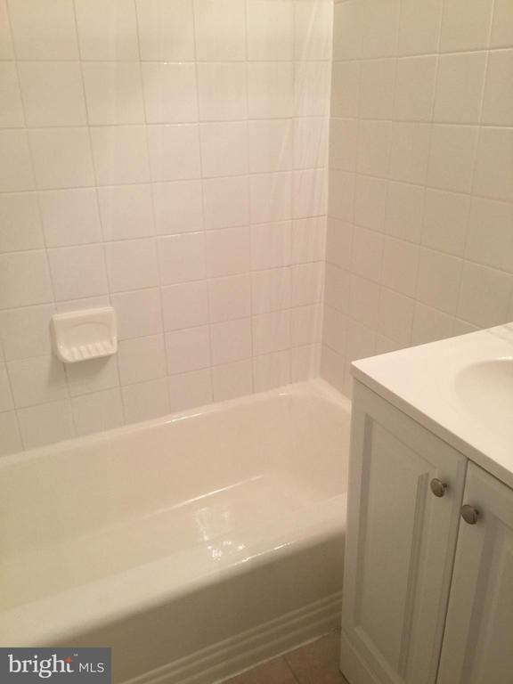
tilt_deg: -21.6
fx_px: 573
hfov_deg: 48.2
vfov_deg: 61.7
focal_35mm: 29
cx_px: 256
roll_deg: +0.1
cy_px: 342
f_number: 2.2
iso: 40
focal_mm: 4.15
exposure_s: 1/30
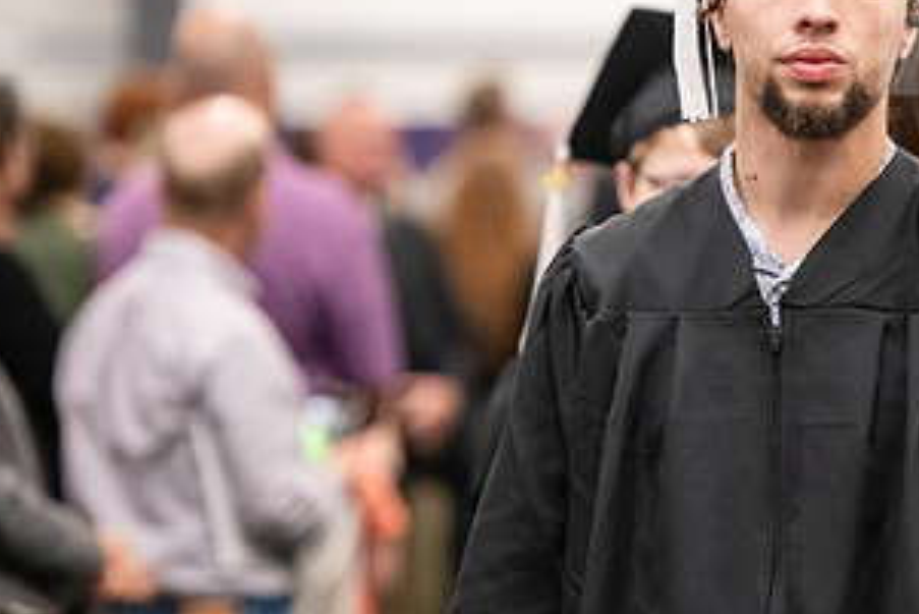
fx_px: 7866
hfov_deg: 6.7
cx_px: 788
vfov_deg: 4.5
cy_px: 209
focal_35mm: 308
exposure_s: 1/200
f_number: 3.2
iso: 3200
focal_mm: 160
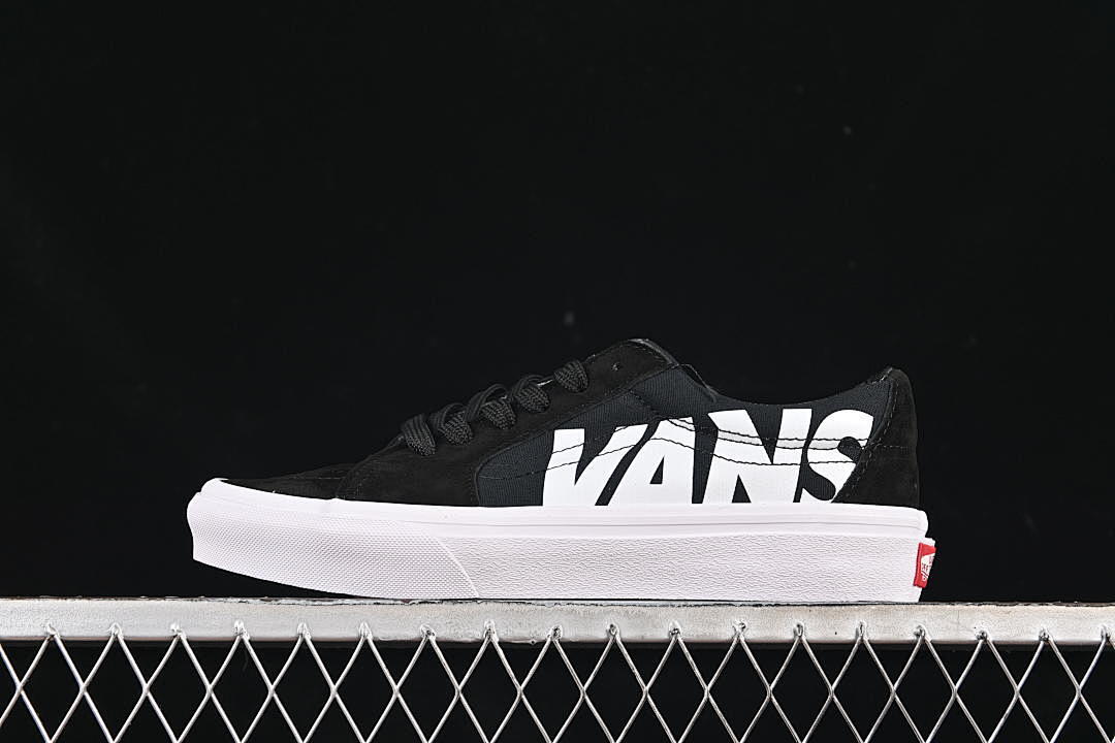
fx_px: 2323
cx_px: 558
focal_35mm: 75
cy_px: 372
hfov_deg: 27.0
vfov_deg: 18.2
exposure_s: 1/60
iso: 160
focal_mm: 50
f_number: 6.3
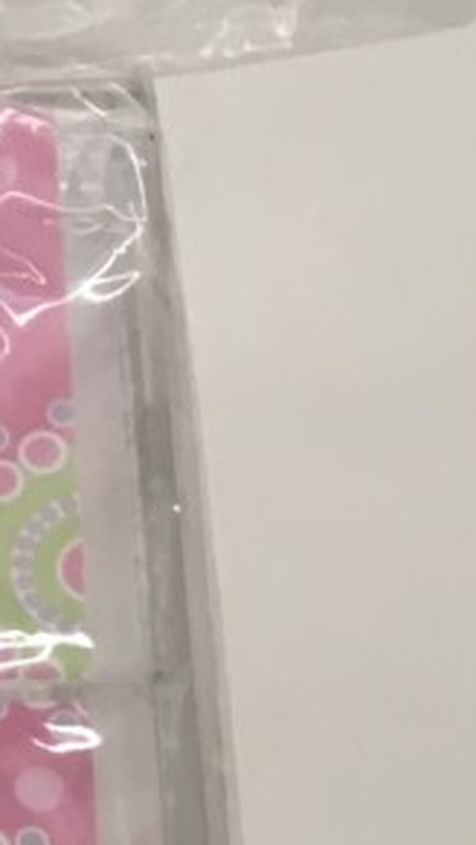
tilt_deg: -68.9
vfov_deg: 14.2
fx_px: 3316
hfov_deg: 7.6
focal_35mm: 148
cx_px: -705
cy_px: 945
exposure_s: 1/30
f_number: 2.2
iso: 50
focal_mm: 4.15
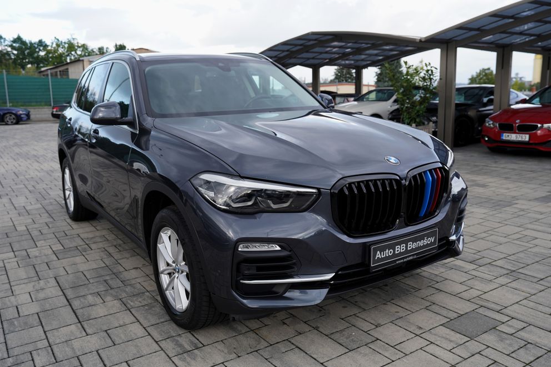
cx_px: 267
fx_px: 459
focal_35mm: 30
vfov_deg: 43.6
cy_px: 181
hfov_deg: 61.9
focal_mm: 29
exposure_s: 1/60
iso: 100
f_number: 4
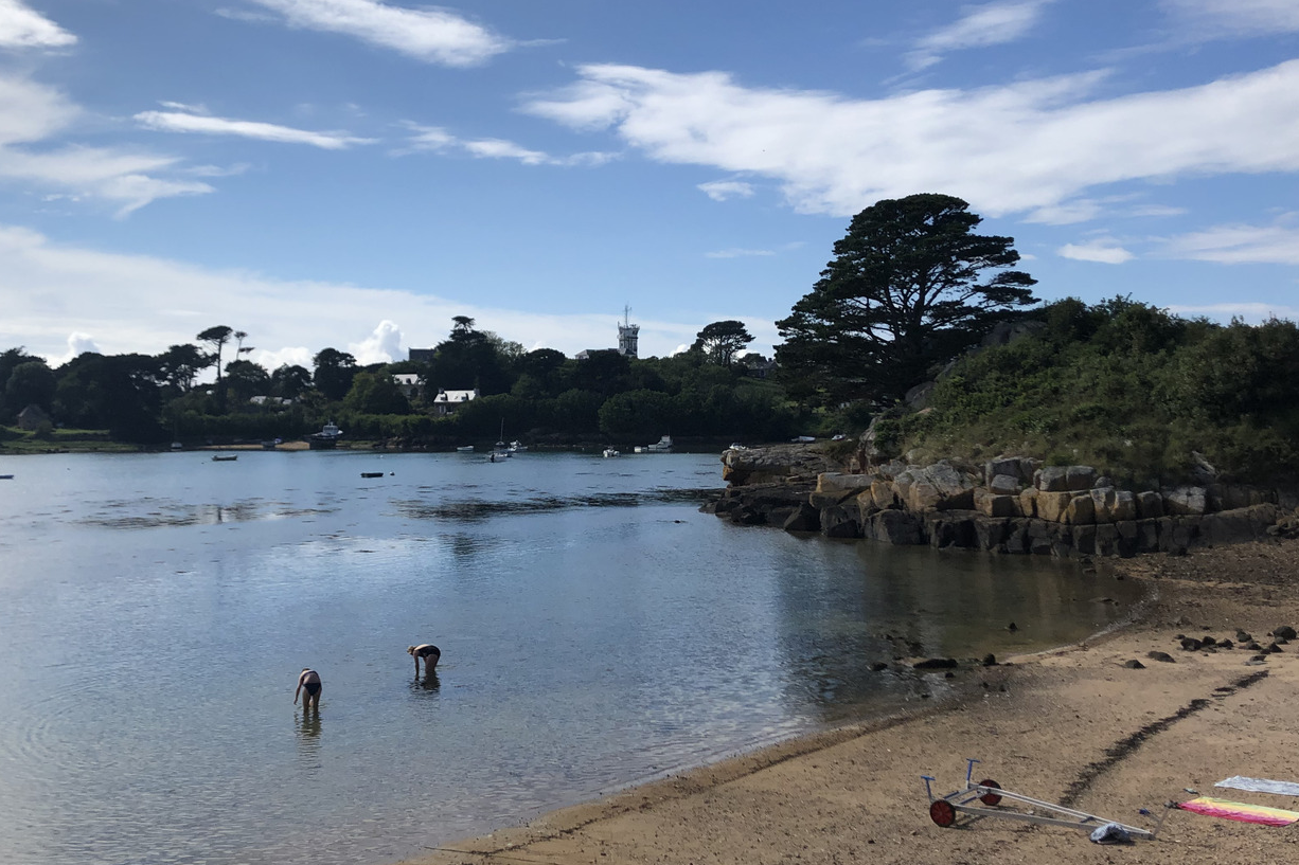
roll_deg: +1.3
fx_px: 1371
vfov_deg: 35.0
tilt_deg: -1.6
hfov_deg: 50.5
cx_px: 548
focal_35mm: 38
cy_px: 426
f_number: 1.8
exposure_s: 1/4878
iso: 25
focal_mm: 4
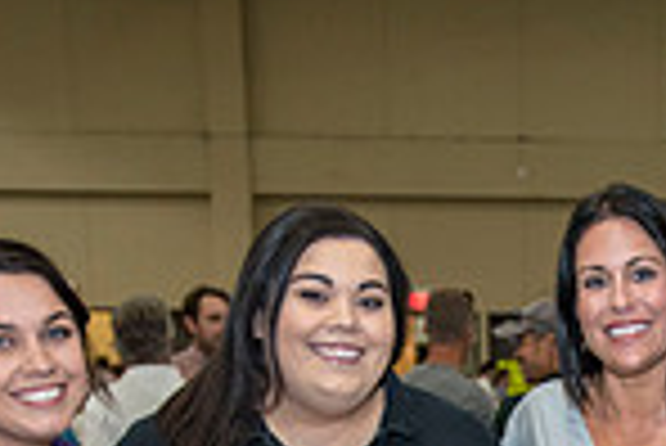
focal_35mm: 94
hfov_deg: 20.6
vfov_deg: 13.3
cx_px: 742
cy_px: 777
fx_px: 1741
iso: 1250
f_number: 2.8
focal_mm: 24
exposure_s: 1/160
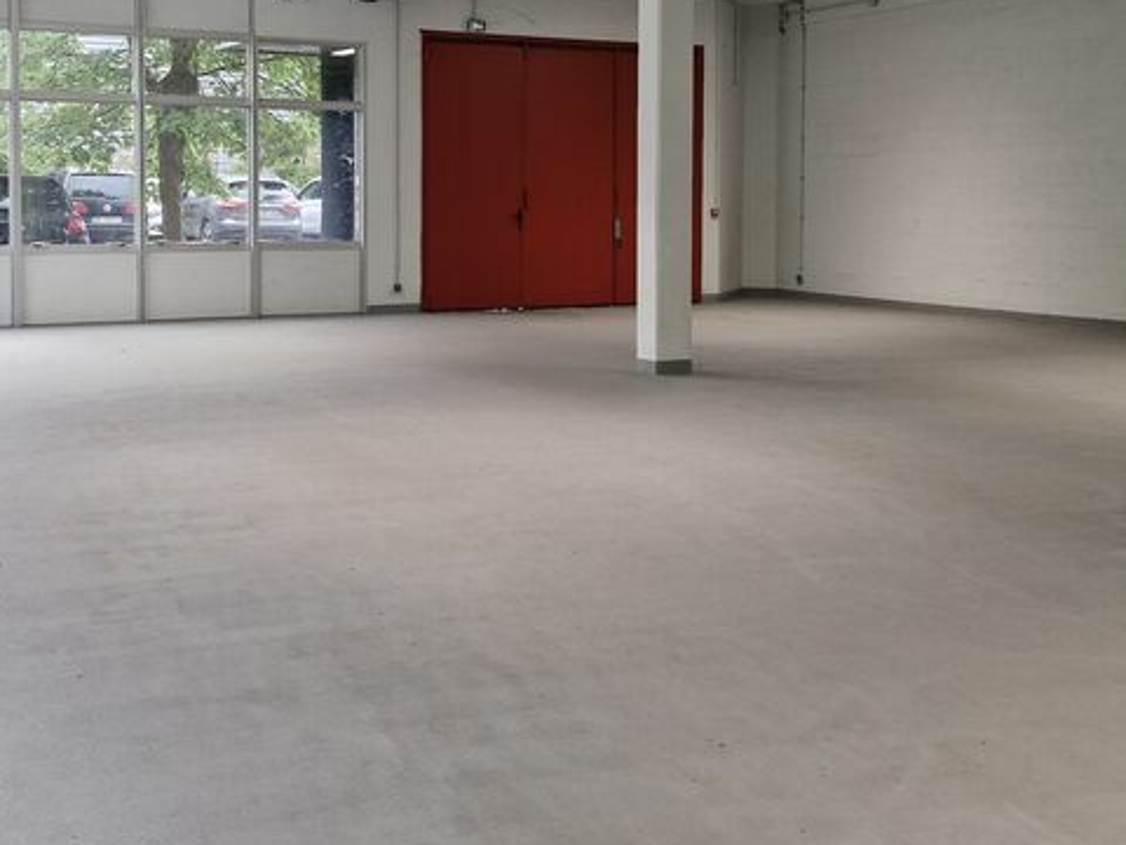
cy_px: 270
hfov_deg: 41.2
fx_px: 1496
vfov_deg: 31.2
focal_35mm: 46
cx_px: 591
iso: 200
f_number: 1.8
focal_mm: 5.54
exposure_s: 1/180
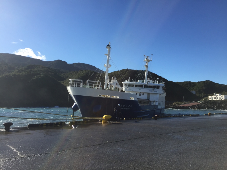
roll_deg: -0.1
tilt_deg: +4.4
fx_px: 190
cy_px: 85
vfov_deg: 48.2
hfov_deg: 61.7
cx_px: 114
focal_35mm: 29
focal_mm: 4.15
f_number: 2.2
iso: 32
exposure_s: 1/2083
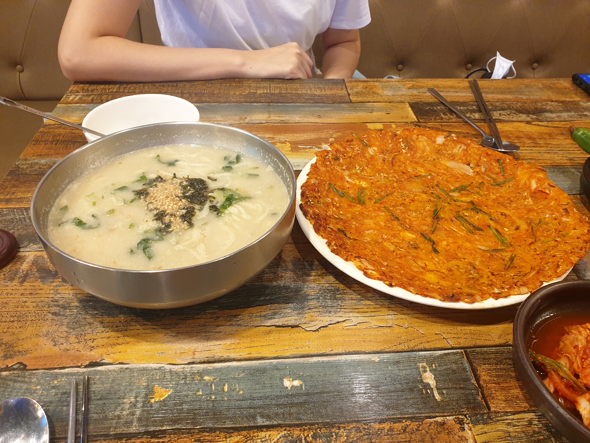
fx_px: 443
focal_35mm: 26
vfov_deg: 53.1
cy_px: 222
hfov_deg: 67.3
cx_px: 295
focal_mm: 4.3
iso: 320
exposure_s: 1/17
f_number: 2.4
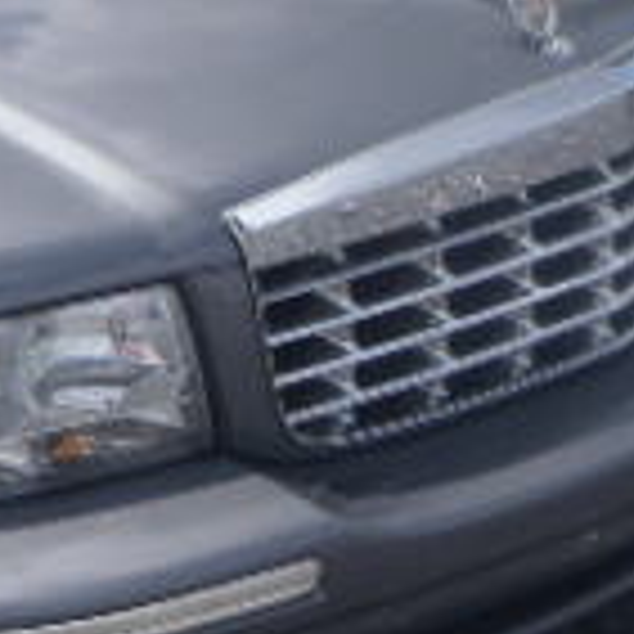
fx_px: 2321
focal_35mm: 112
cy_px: 211
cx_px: -409
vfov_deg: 15.5
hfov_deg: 14.2
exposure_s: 1/500
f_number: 4.5
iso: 80
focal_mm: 5
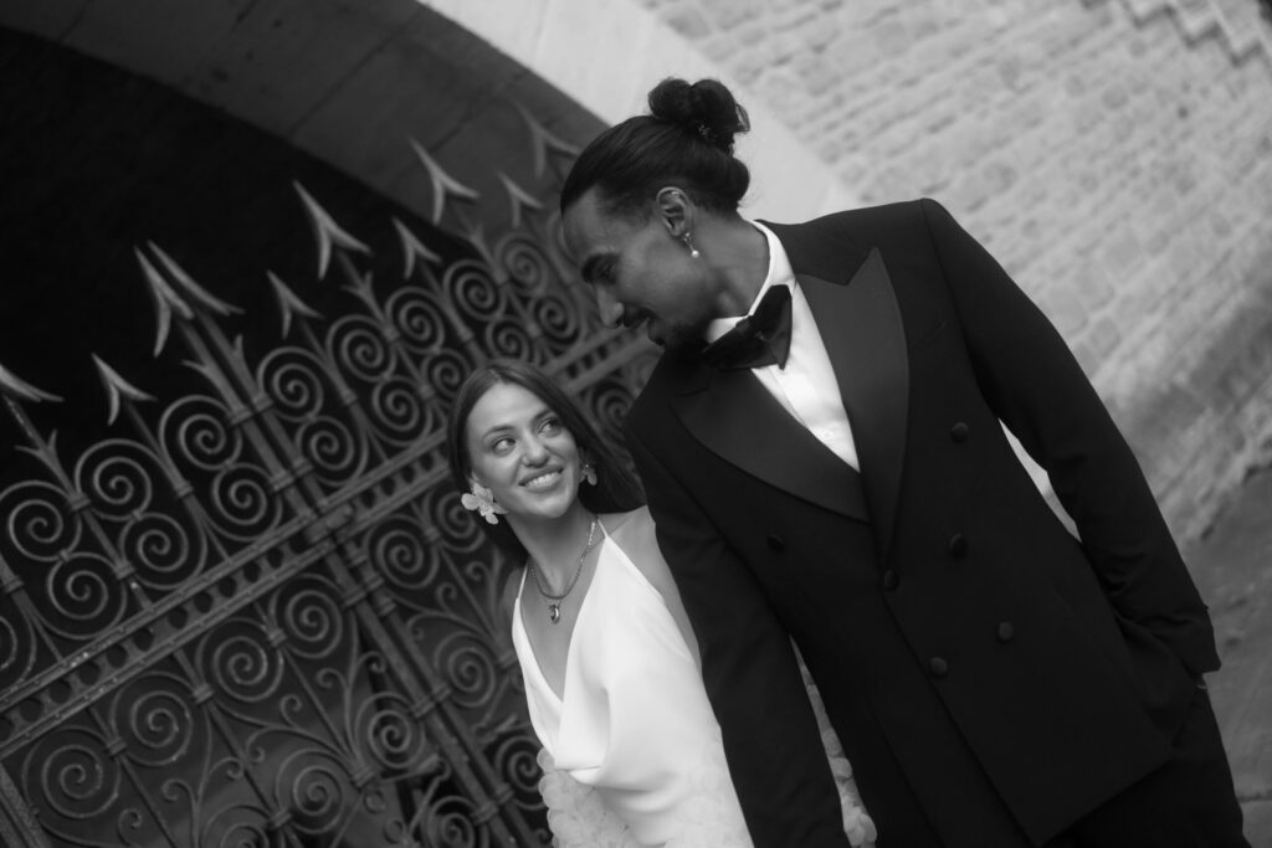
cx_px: 636
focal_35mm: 45
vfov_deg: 29.9
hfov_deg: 43.6
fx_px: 1590
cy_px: 424
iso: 320
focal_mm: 45
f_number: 2.2
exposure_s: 1/1600
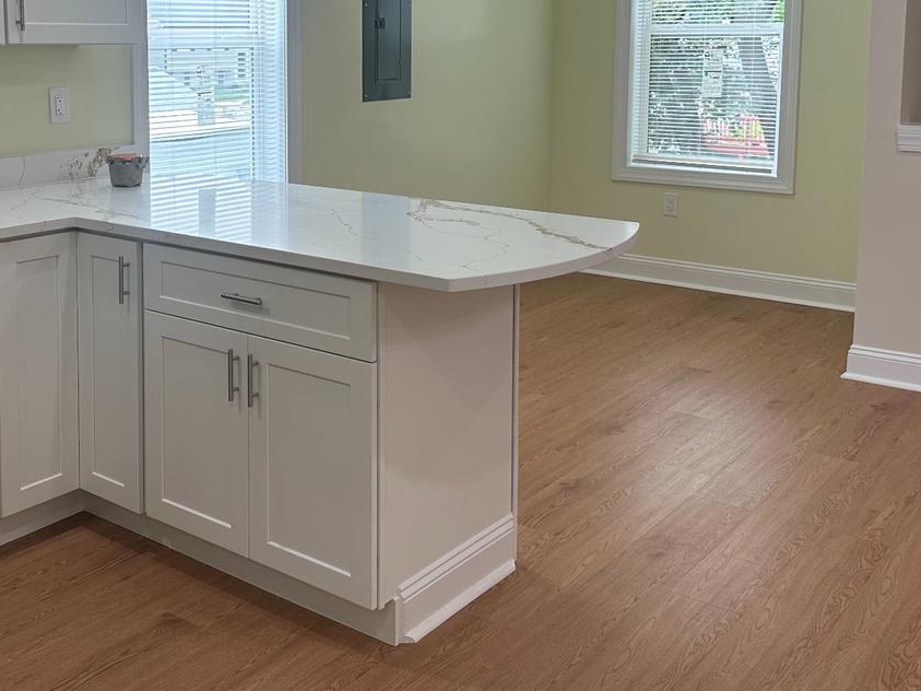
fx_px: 1091
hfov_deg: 44.8
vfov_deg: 34.2
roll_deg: +0.6
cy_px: 152
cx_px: 281
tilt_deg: -6.0
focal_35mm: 41
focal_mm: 6.86
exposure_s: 1/133
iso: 100
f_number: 1.78
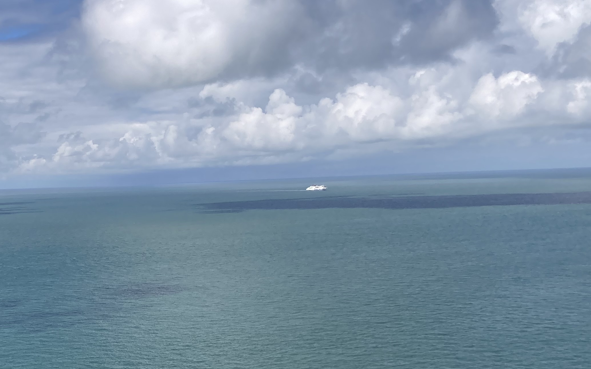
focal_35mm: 58
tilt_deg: -6.4
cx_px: 132
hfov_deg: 34.2
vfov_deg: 22.1
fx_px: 934
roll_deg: +2.2
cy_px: 295
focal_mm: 3.99
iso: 25
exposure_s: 1/3436
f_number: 1.8
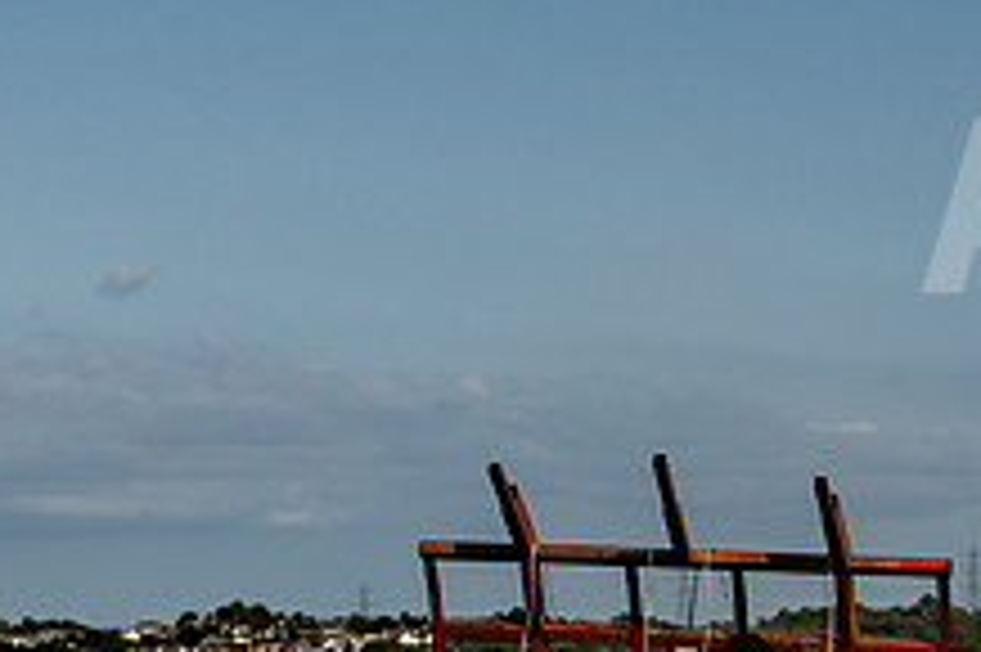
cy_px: 927
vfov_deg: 8.8
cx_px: 681
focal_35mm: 153
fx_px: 4166
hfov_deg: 13.4
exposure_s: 1/1250
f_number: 5.6
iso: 64
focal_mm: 38
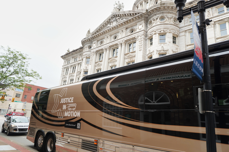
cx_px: 114
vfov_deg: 53.1
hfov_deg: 73.8
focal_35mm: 24
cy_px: 76
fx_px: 153
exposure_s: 1/320
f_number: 4.5
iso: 100
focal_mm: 16
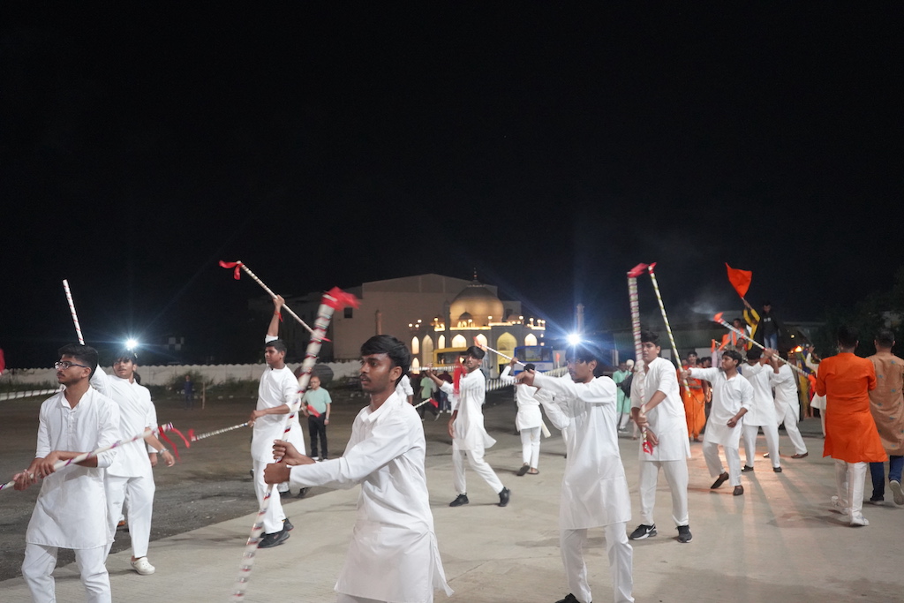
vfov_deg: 38.9
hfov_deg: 55.8
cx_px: 452
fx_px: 854
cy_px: 302
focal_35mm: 34
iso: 12800
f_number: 4
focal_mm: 34
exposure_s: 1/125
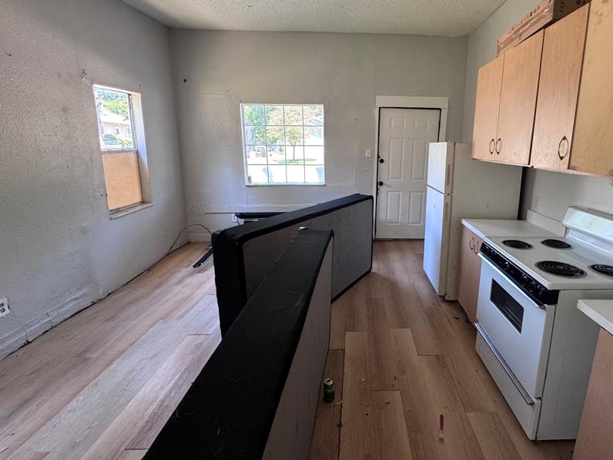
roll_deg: -1.1
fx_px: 319
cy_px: 206
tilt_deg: -10.8
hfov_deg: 86.8
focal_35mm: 18
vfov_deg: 71.4
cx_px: 365
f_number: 2.2
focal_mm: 2.22
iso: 200
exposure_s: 1/99
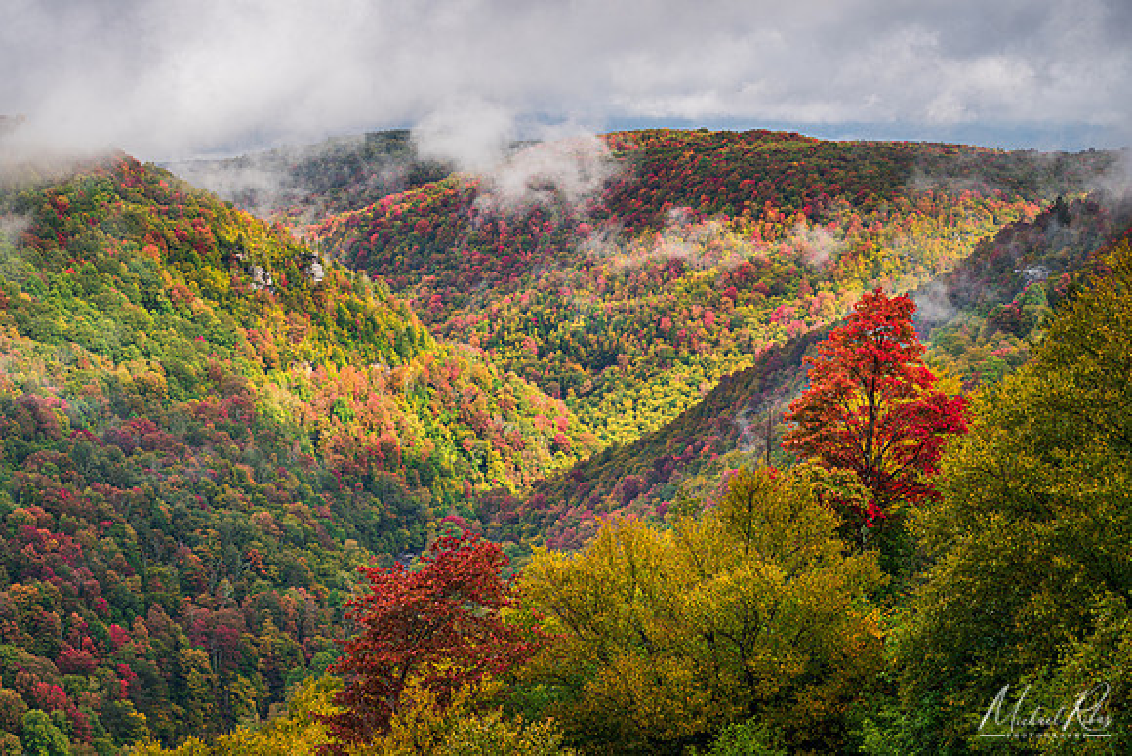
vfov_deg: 17.5
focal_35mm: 78
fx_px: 2453
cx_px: 566
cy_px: 378
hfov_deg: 26.0
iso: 64
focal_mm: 78
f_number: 8
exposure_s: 1/30
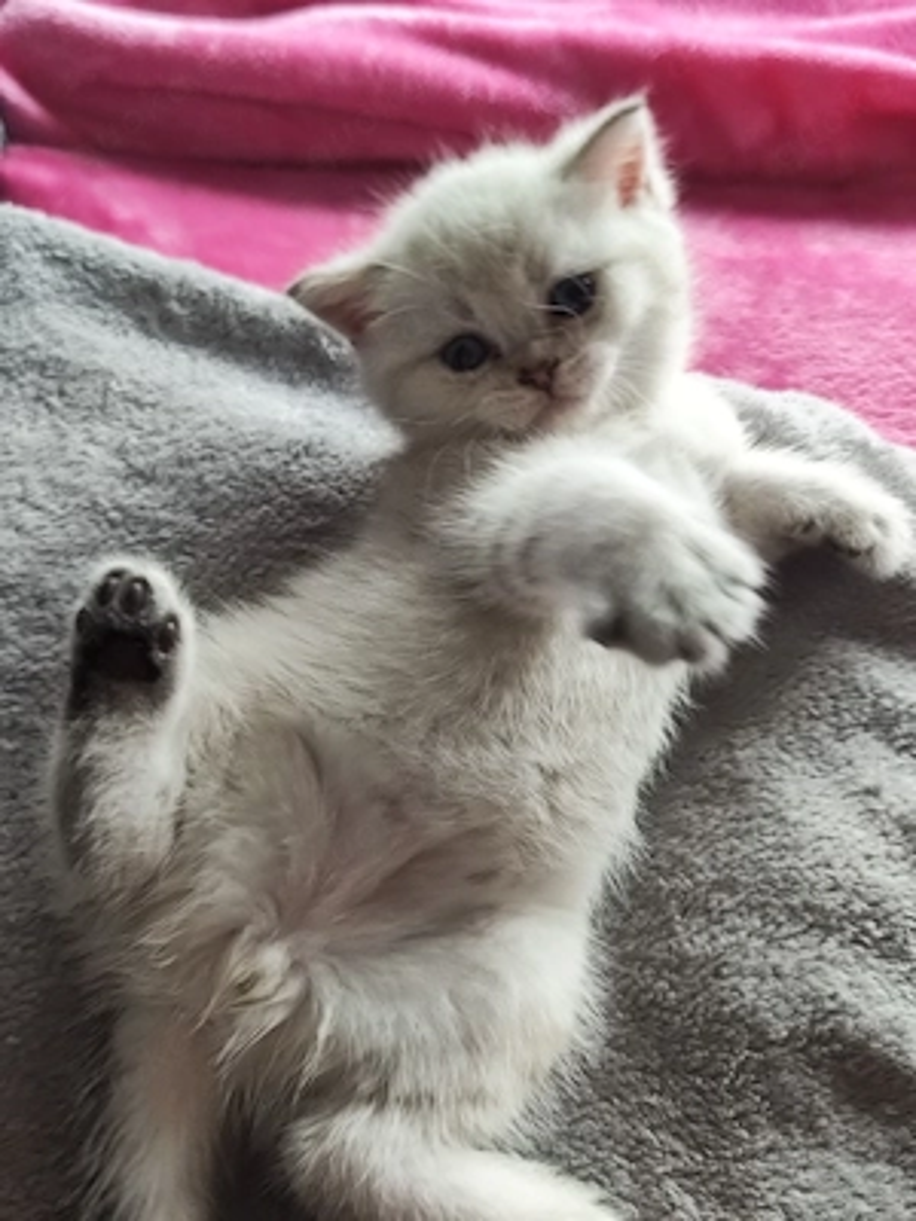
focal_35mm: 24
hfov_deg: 56.8
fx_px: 847
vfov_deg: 71.6
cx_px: 458
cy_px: 610
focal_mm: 6.92
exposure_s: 1/100
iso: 196
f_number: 1.9
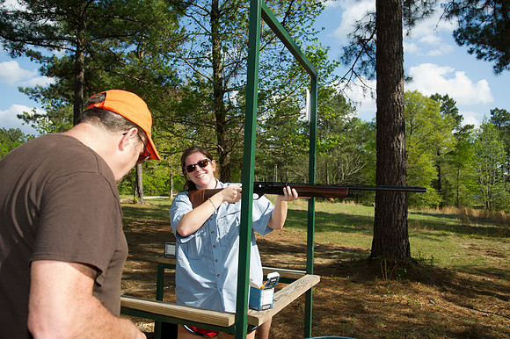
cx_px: 255
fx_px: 453
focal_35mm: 32
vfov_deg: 41.1
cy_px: 170
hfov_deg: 58.7
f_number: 8
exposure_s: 1/200
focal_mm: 32
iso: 100
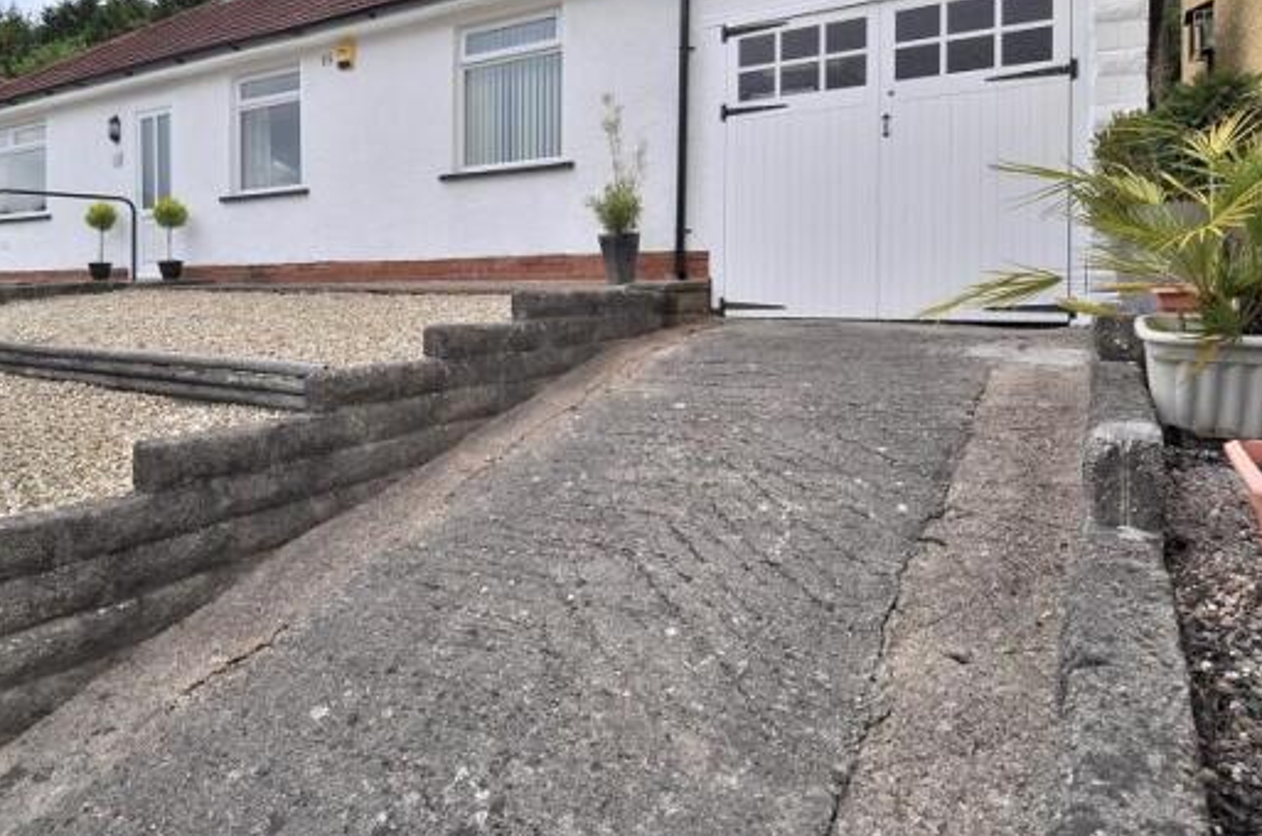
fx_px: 805
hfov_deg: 75.8
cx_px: 546
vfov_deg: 54.2
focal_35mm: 23
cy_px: 306
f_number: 10
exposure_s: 1/400
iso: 200
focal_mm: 12
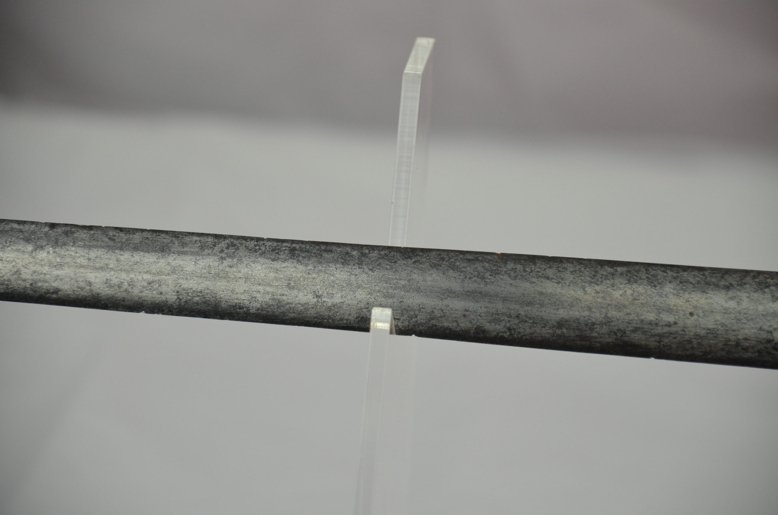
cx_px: 389
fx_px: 4368
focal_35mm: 202
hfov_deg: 10.2
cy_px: 258
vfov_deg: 6.8
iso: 800
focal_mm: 135
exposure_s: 1/250
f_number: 5.6
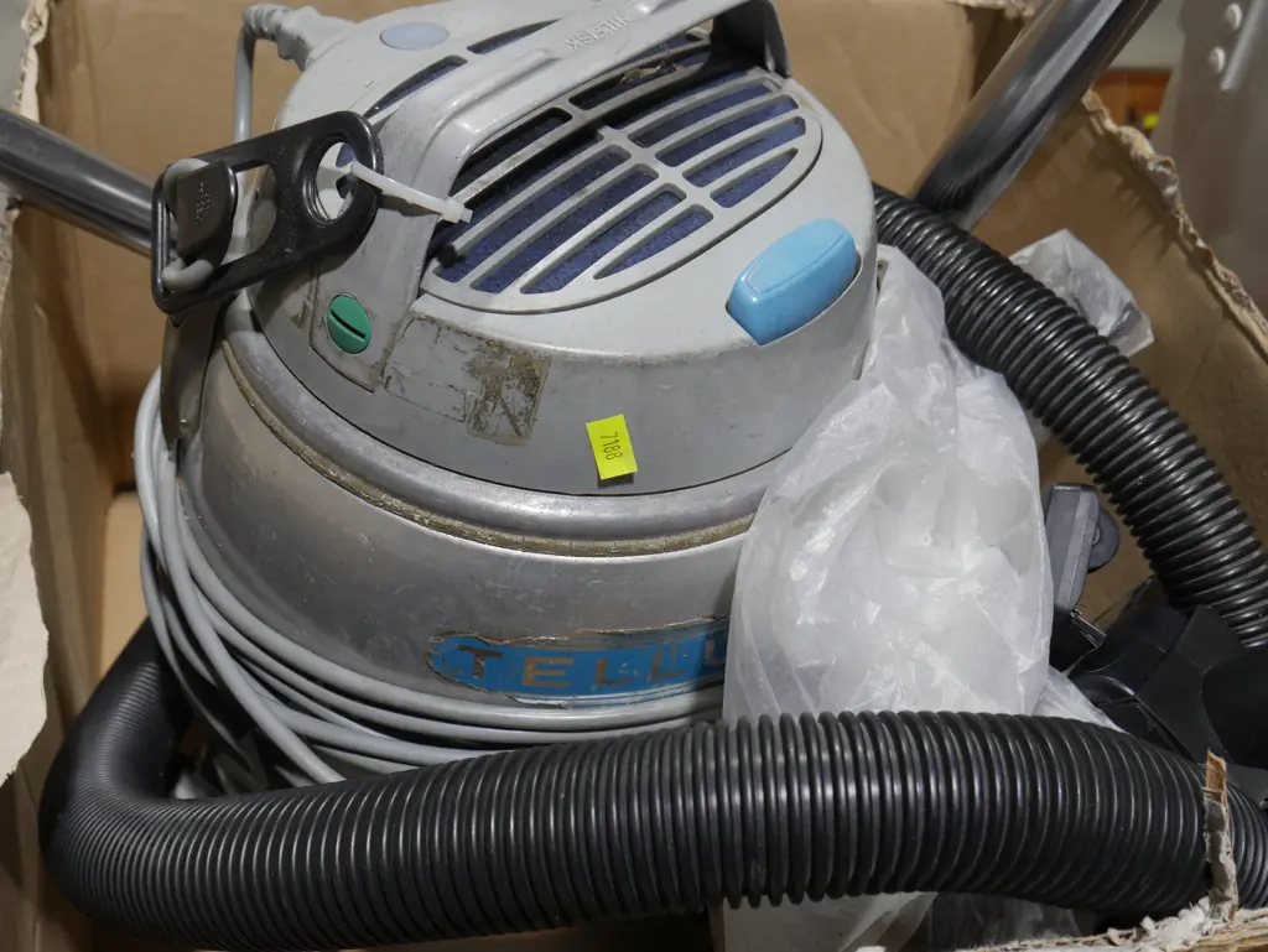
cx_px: 634
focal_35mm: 42
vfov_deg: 34.4
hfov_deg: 44.8
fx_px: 1539
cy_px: 476
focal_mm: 21
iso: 320
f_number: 5.6
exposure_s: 1/60
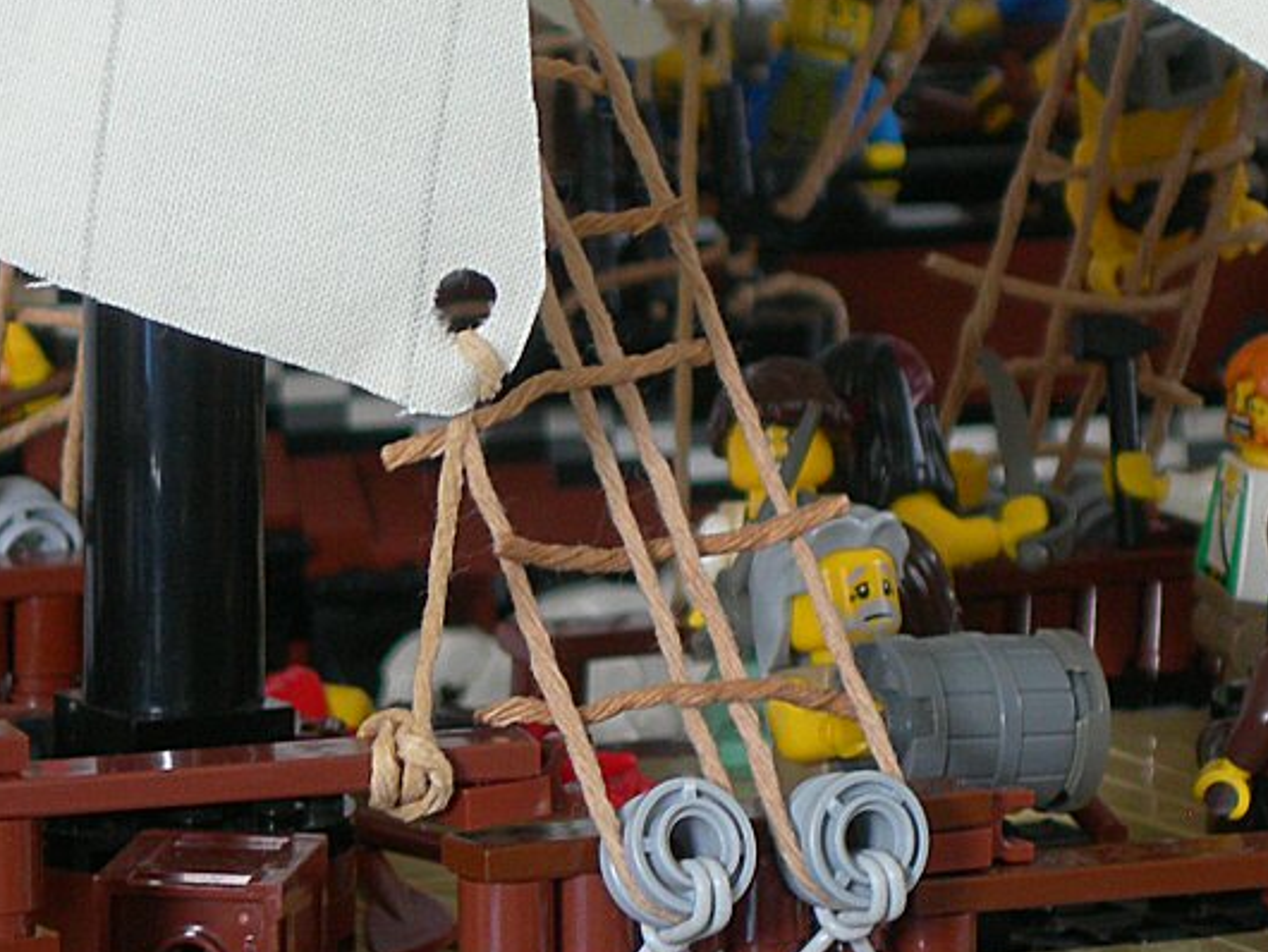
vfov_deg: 5.8
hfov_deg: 7.7
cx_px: 739
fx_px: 9455
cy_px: 600
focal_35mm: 258
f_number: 4.9
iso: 86
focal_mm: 23.4
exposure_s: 1/4.1
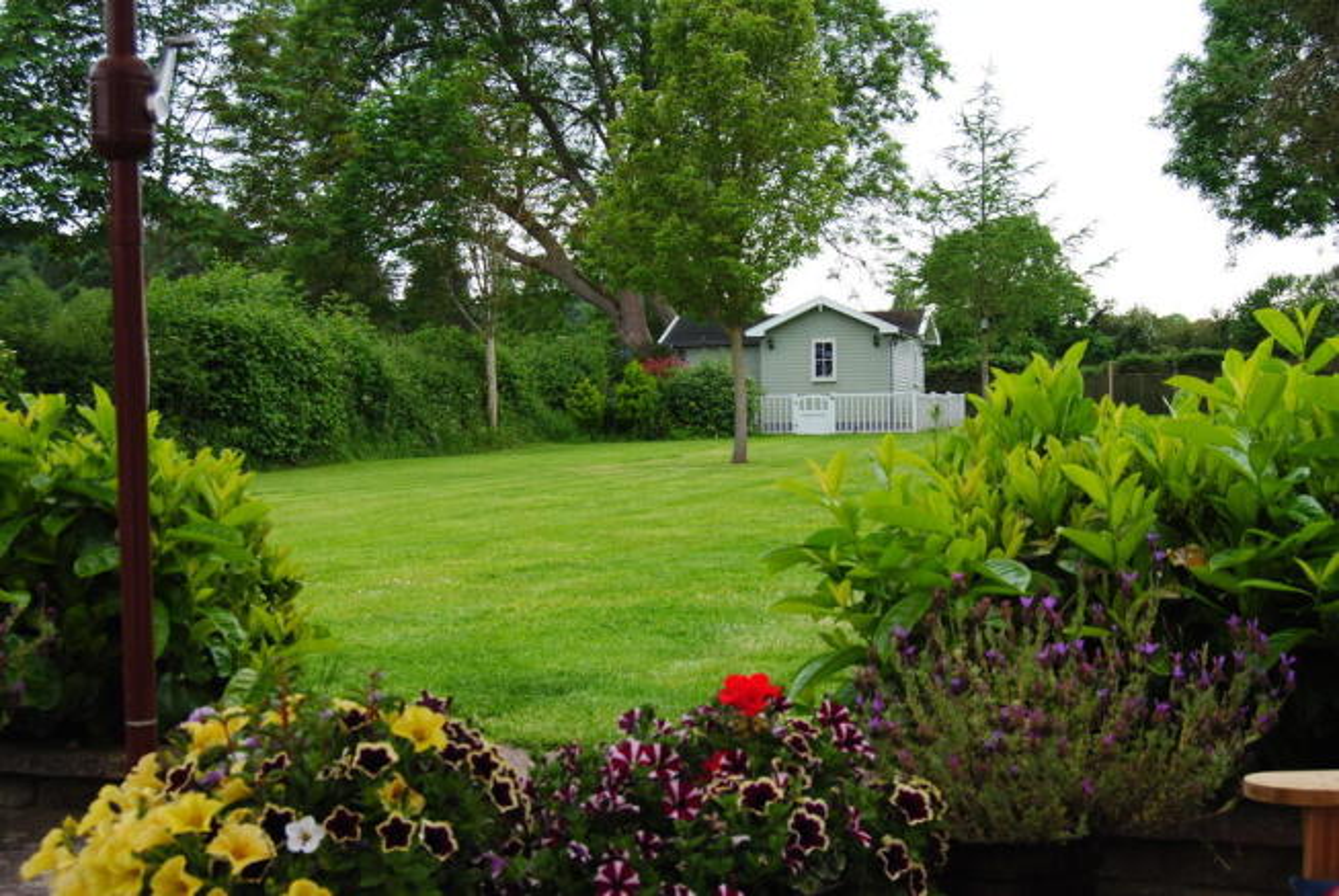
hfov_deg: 41.1
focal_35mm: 48
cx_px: 670
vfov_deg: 28.1
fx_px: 1787
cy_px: 448
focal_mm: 32
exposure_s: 1/60
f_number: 8
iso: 200
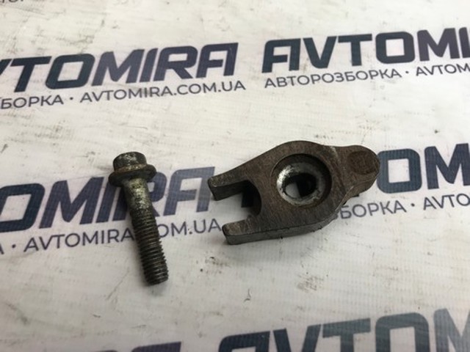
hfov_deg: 63.4
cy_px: 176
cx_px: 235
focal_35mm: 28
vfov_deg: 49.7
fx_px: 380
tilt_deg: -65.1
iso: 32
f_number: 1.8
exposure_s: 1/100
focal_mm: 3.99
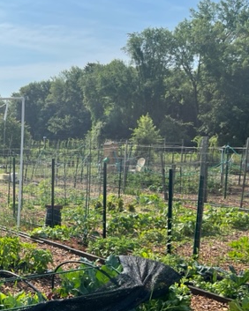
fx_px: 424
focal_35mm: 46
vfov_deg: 40.0
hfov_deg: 30.4
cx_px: -1
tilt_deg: -7.1
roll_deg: -0.1
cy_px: 200
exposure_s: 1/3135
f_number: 1.6
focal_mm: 5.1
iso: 50
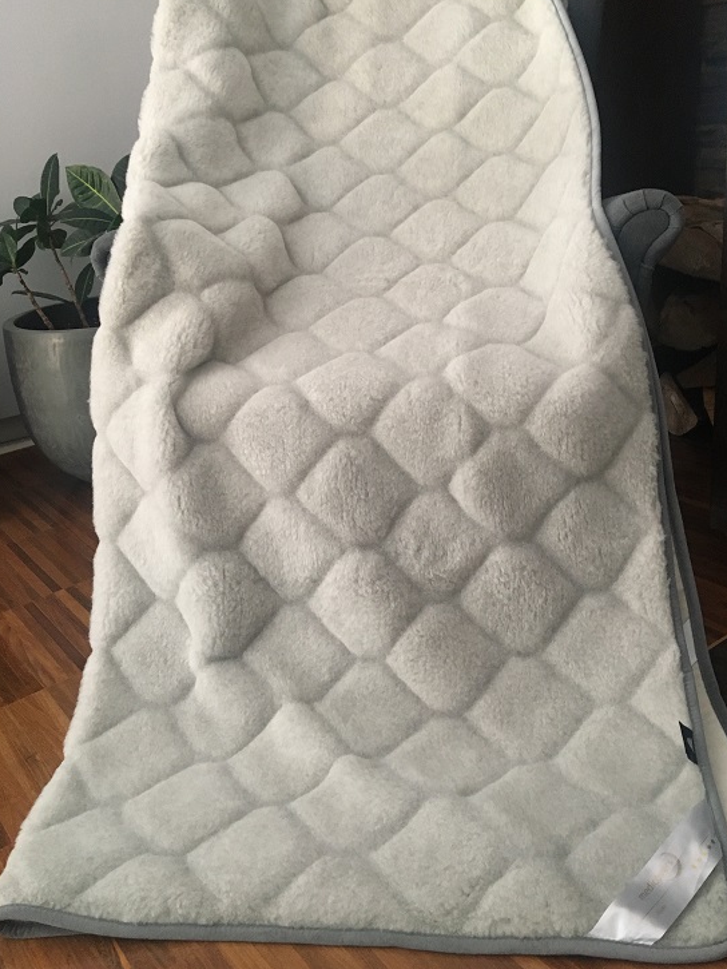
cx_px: 392
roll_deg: +5.0
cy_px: 458
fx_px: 896
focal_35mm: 32
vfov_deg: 56.8
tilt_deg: -21.2
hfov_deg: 44.1
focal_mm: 4.15
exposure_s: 1/33
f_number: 2.2
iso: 200
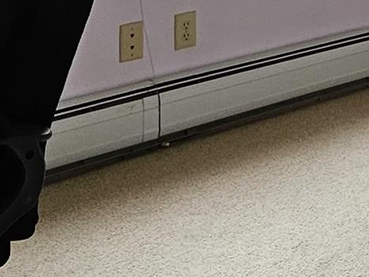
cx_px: 546
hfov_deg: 19.9
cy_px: -201
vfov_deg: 15.2
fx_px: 917
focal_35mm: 86
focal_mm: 1.74
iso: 64
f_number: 2.2
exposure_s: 1/60
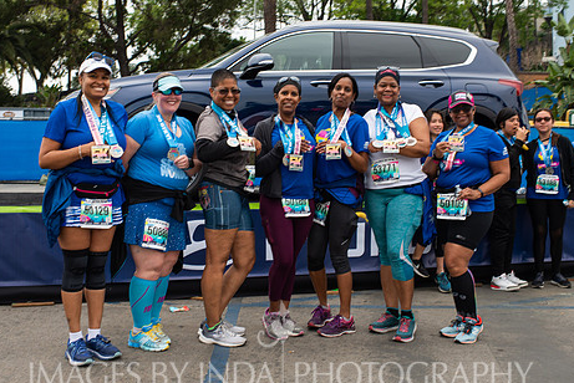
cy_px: 160
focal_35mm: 44
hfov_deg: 44.5
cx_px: 284
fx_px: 702
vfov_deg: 30.5
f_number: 5.6
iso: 200
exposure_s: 1/160
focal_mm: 35
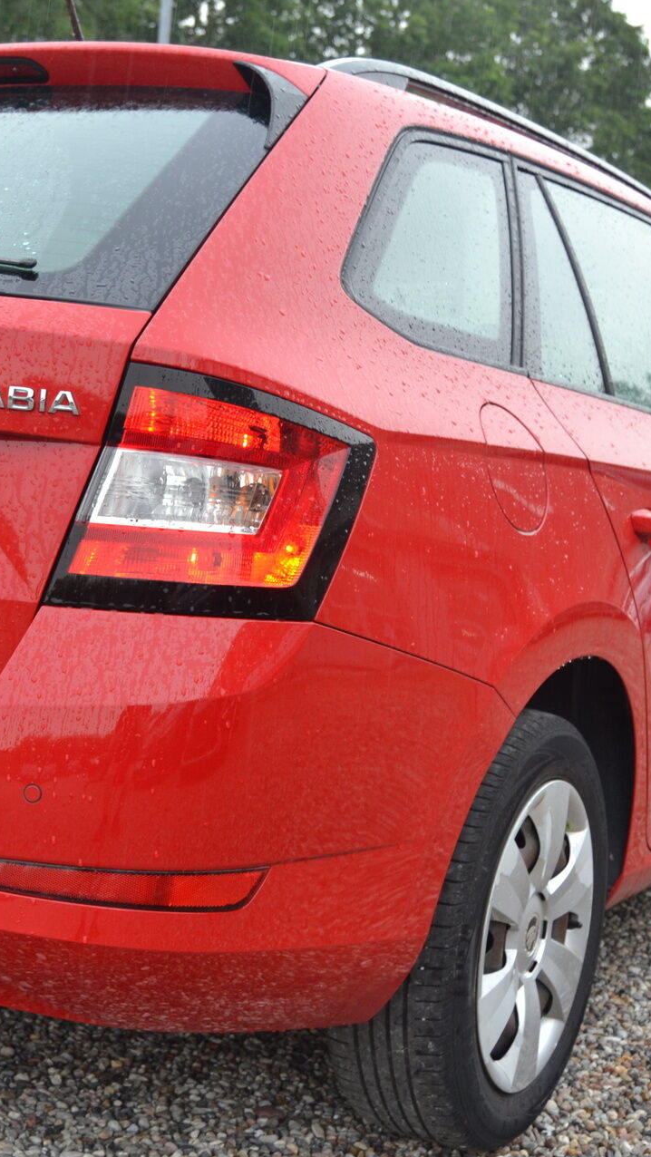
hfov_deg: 22.8
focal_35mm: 52
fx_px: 1595
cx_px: 163
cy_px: 578
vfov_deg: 39.9
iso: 400
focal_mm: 22
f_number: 4.5
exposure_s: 1/80
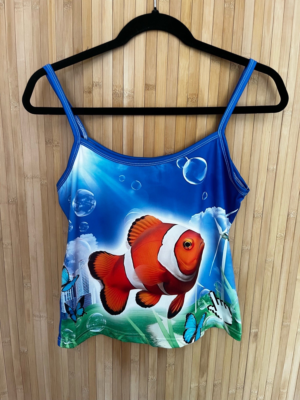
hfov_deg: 53.1
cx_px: 150
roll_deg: -1.6
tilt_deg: -11.5
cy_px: 200
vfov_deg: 67.3
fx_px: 300
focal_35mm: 26
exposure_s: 1/72
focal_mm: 5.1
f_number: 1.6
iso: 125
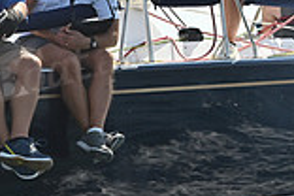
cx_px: -222
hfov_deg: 7.7
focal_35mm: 260
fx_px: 2123
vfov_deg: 5.3
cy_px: 14
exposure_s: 1/1000
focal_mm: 70
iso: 250
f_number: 7.1
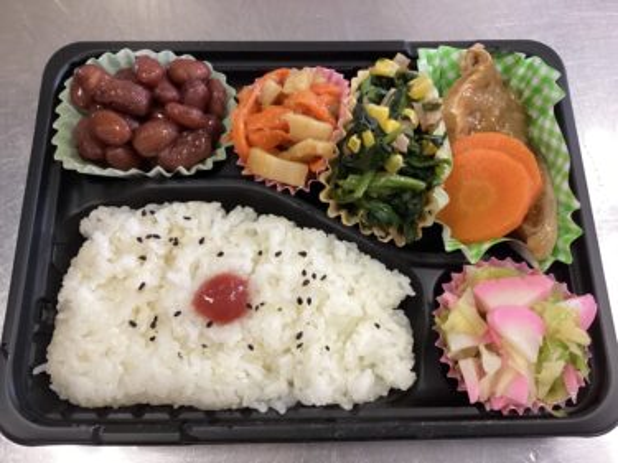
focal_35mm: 31
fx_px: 553
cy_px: 232
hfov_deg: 58.4
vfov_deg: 45.4
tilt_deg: -73.0
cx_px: 309
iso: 200
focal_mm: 3.3
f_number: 2.4
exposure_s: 1/60
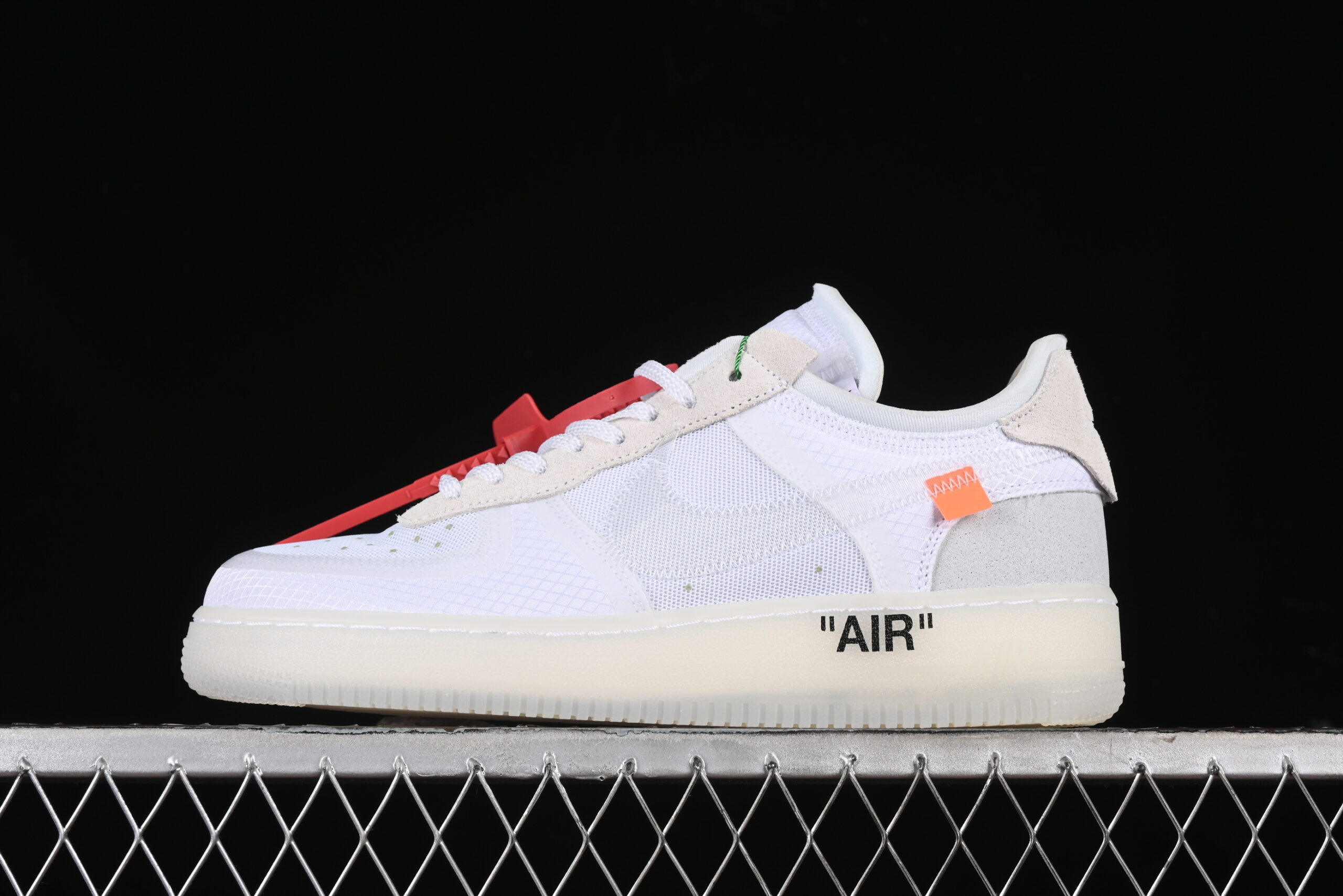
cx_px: 672
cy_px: 448
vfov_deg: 18.2
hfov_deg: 27.0
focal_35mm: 75
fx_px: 2798
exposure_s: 1/80
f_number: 8
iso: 160
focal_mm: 50
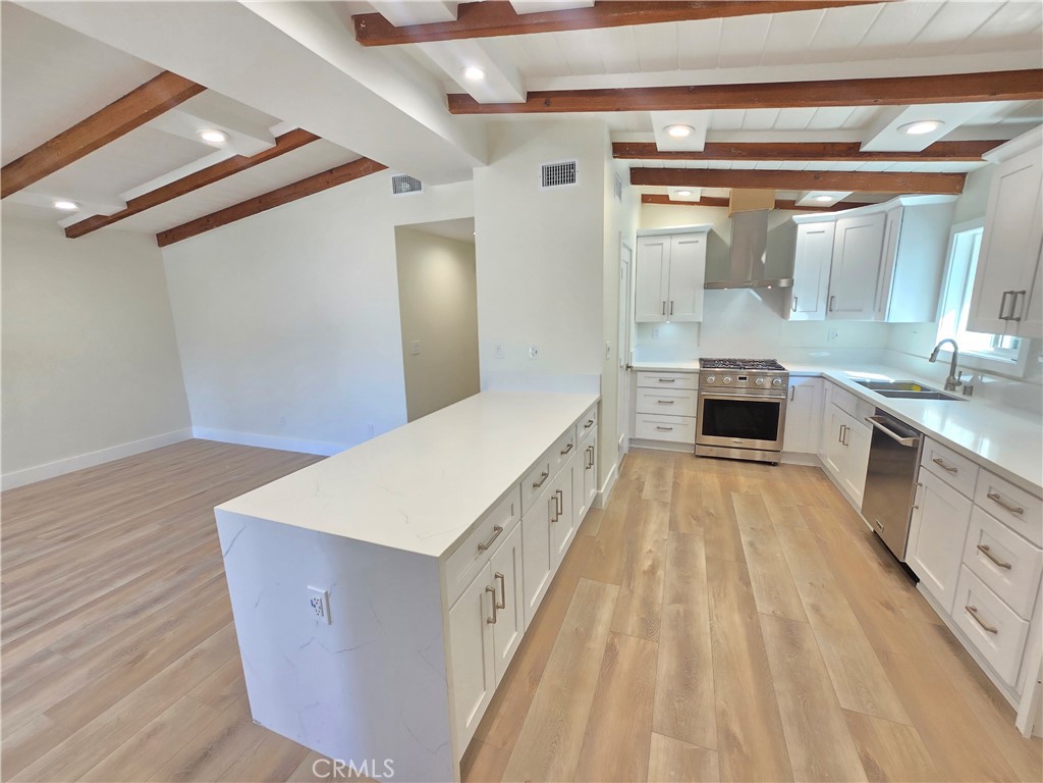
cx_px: 522
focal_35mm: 13
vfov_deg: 89.9
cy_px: 392
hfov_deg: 106.2
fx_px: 392
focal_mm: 2.2
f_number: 2.2
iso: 80
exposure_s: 1/60
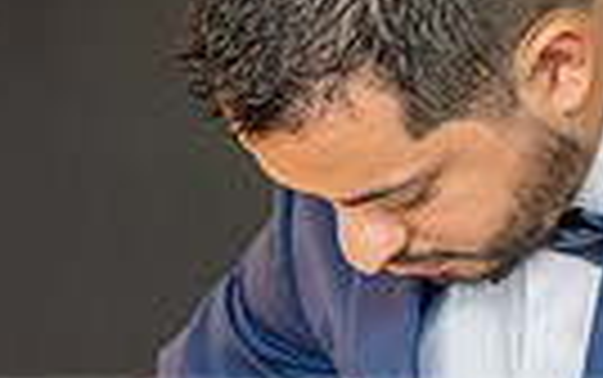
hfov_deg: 10.7
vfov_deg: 6.7
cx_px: 342
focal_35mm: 195
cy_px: 484
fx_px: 3207
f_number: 3.5
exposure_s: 1/80
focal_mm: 44.3
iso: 640
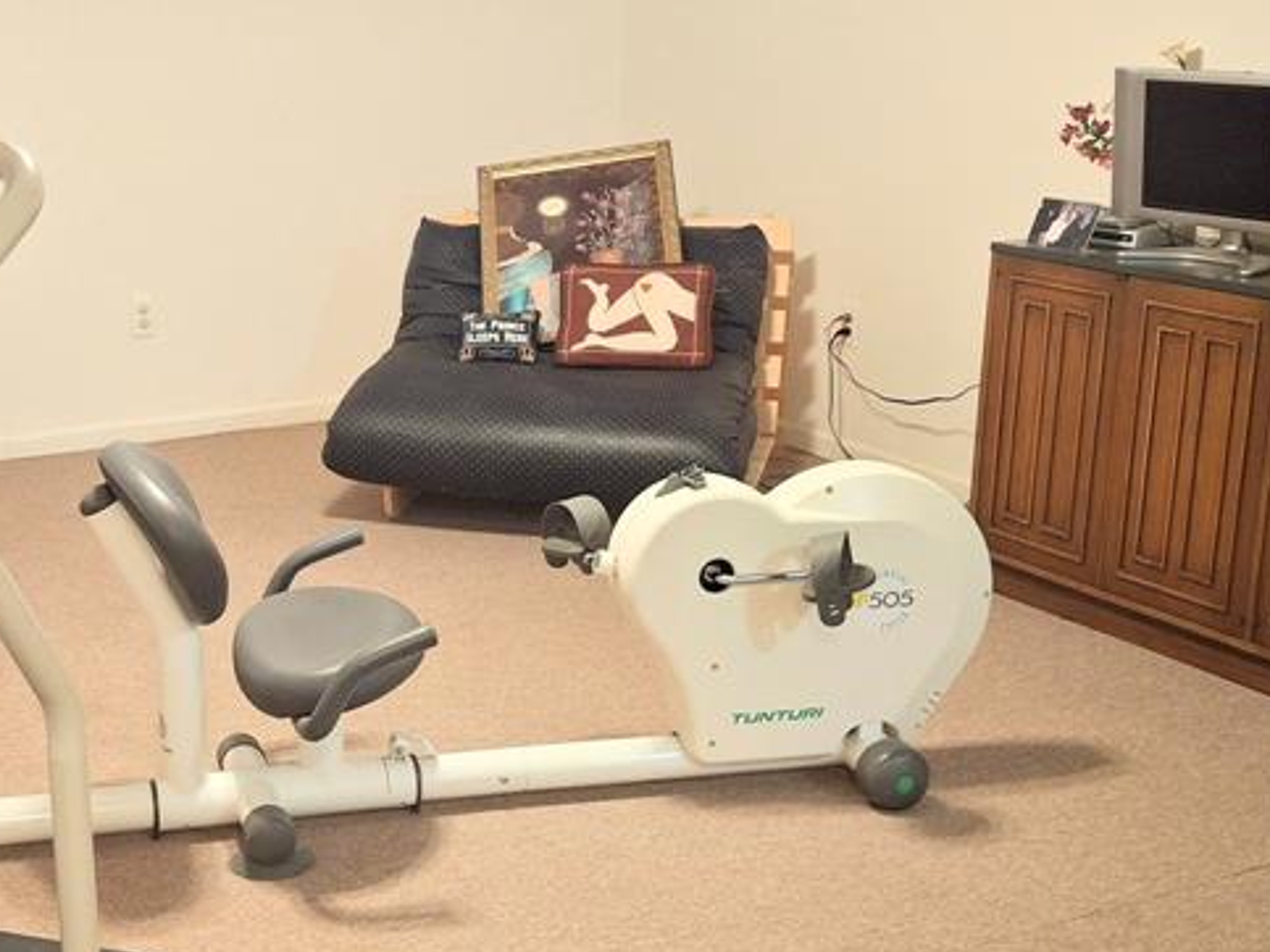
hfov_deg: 35.5
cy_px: 542
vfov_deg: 27.5
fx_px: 1944
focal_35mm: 53
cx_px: 337
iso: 250
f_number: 1.8
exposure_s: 1/30
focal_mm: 4.69
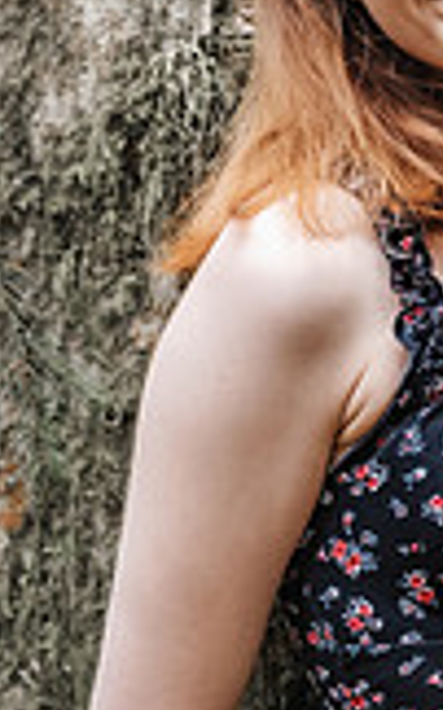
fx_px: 4161
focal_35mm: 215
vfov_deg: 9.8
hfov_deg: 6.0
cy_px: 434
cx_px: 610
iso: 2500
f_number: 2.5
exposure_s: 1/250
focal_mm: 76
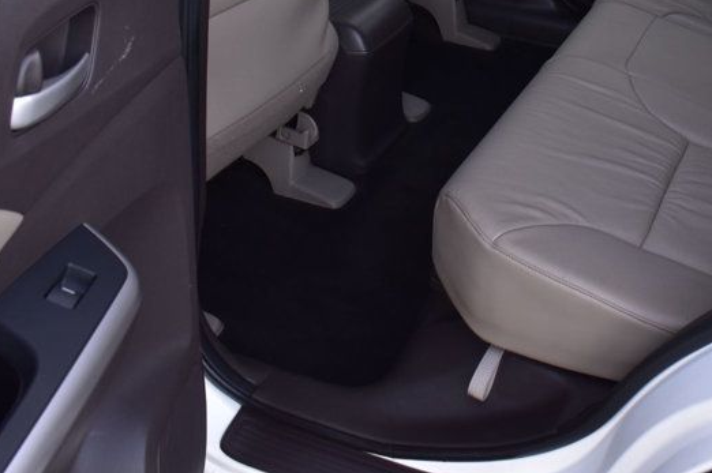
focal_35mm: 53
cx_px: 516
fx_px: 1047
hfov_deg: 36.8
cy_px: 22
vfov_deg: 24.5
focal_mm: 18
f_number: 7.1
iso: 400
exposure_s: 1/30
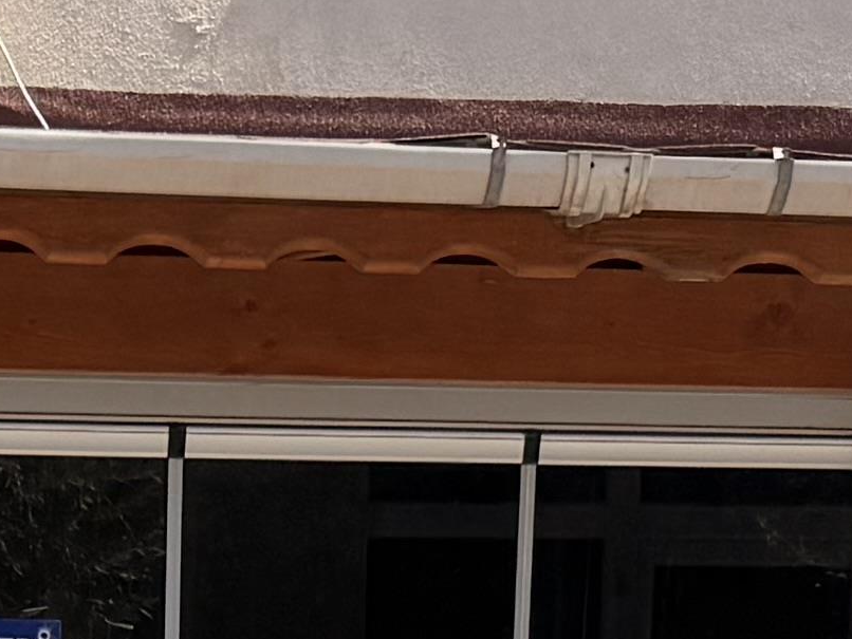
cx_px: -73
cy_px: 1810
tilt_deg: -11.4
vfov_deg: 7.8
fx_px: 4185
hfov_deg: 11.5
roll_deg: -0.4
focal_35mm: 170
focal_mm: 6.76
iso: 80
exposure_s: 1/4167
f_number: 1.78
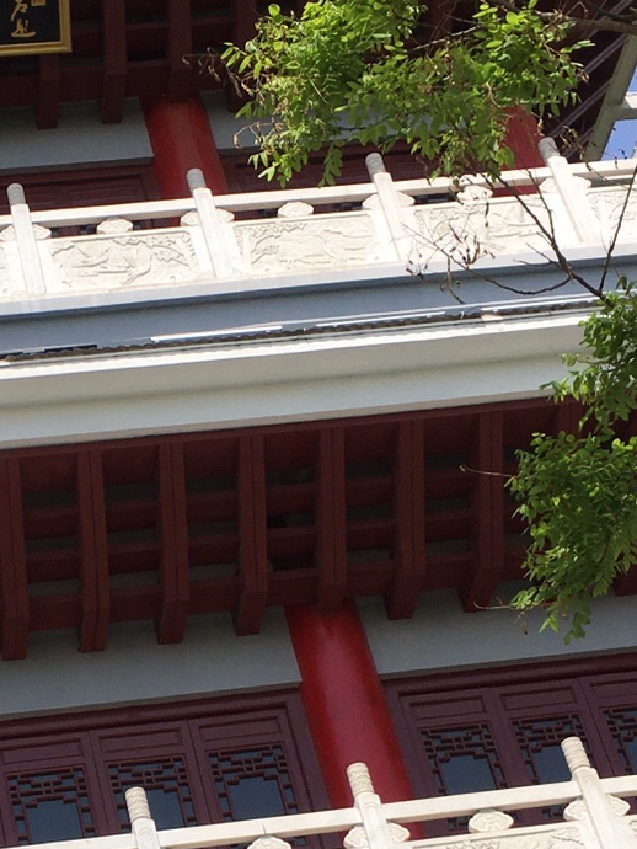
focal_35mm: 84
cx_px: -15
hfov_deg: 17.1
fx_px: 2060
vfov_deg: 23.1
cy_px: 628
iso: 25
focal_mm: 4.15
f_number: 2.2
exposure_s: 1/1709
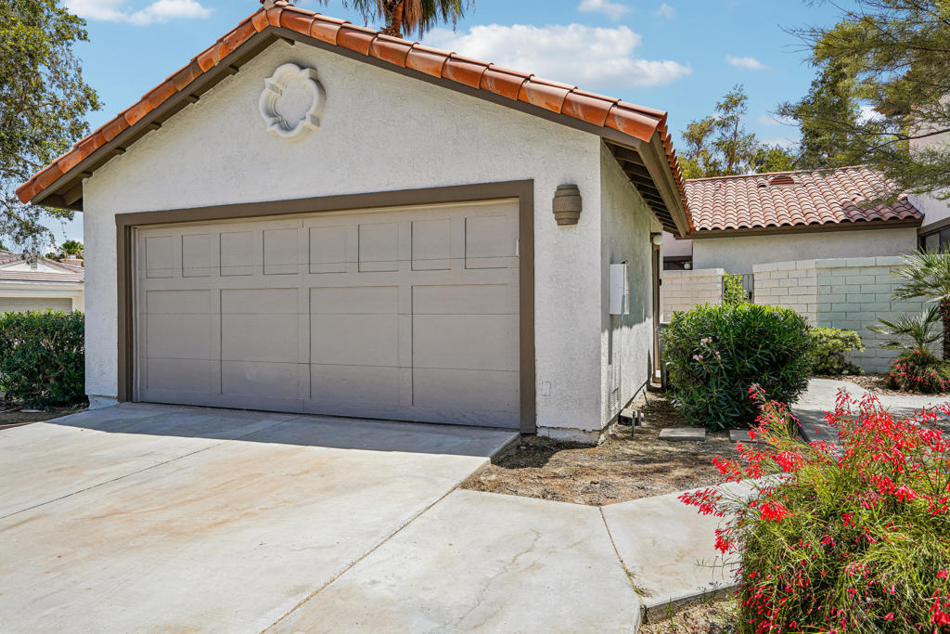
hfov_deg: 76.1
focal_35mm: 23
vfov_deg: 55.1
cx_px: 475
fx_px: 607
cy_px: 317
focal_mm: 23
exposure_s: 1/250
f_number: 8
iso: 100
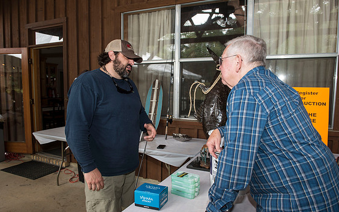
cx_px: 170
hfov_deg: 72.6
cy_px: 113
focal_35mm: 25
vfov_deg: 49.2
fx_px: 231
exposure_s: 1/125
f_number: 5.6
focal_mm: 24
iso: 250
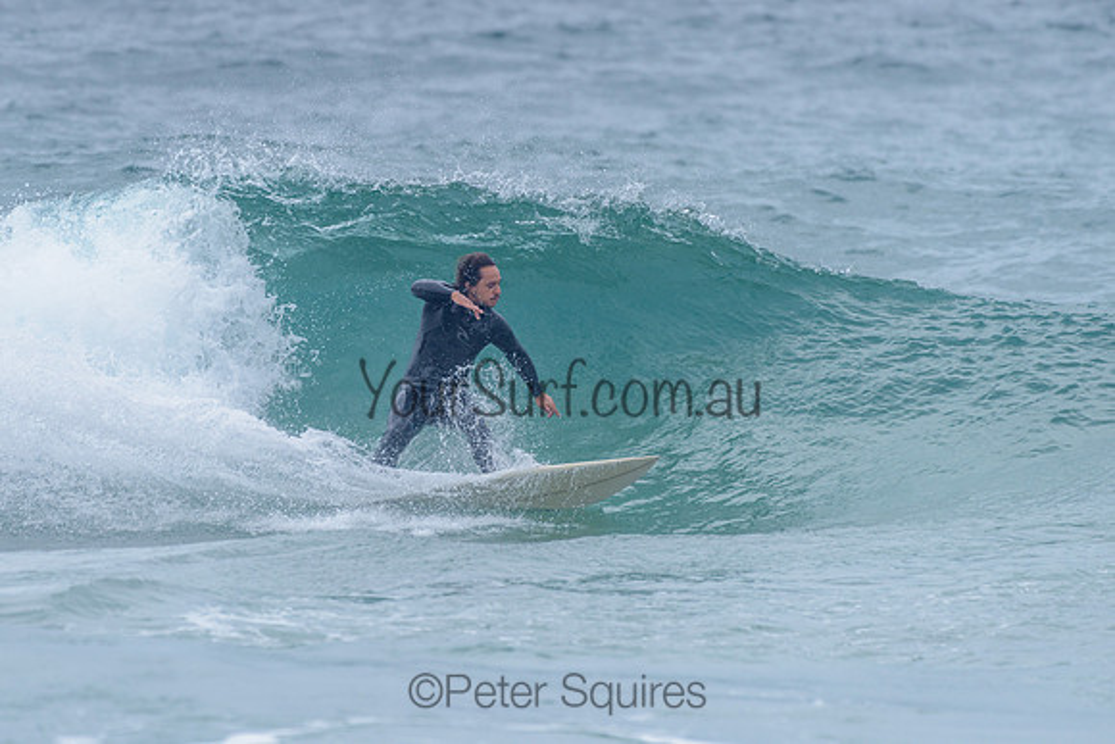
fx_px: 18984
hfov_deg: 3.4
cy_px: 288
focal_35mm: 613
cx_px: 503
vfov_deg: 2.2
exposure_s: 1/2000
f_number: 5.6
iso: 200
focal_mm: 500
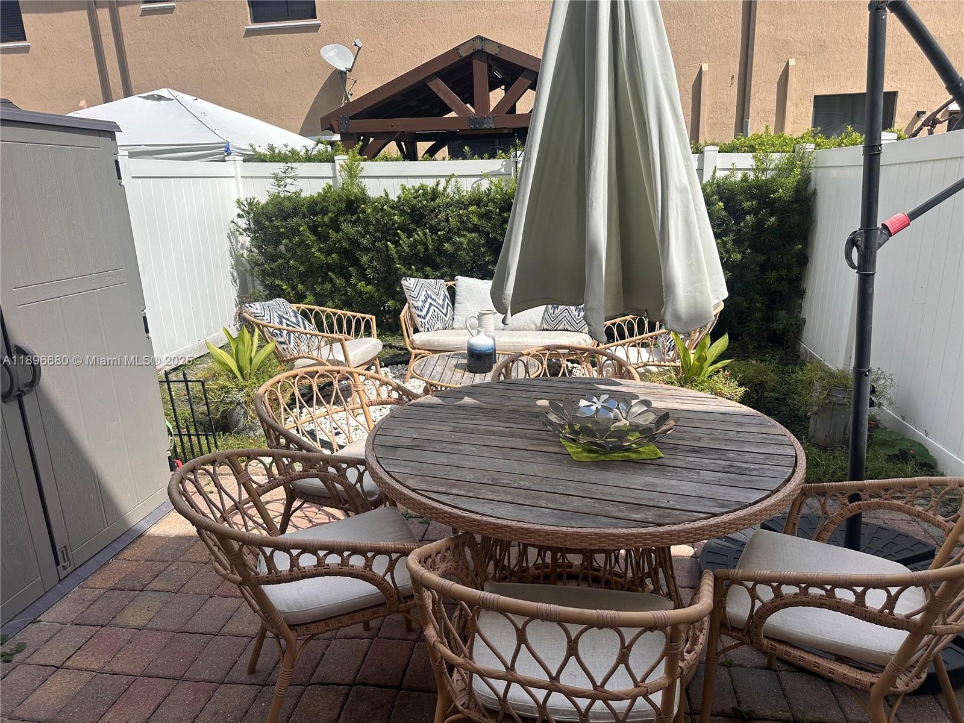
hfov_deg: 71.6
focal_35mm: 24
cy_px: 362
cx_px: 482
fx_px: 668
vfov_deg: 56.8
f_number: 1.78
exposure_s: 1/4184
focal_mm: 6.86
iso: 80
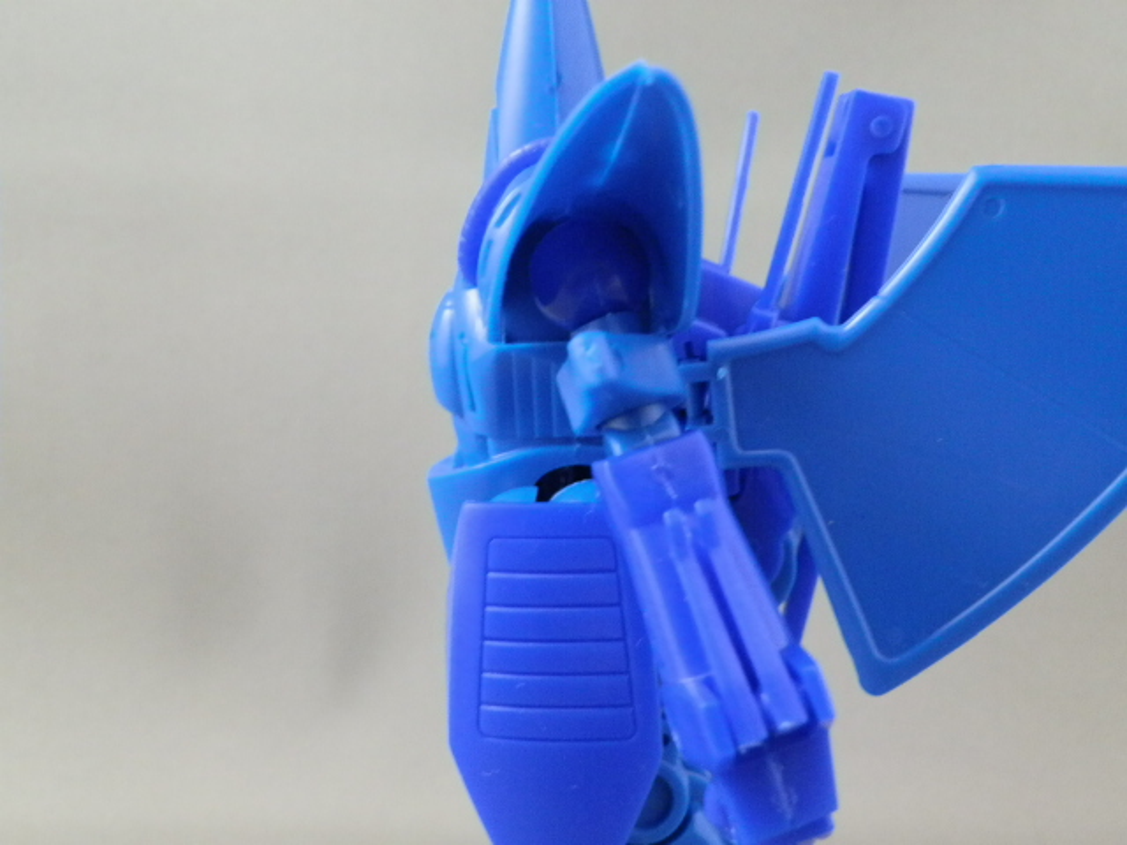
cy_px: 422
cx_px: 564
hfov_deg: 54.0
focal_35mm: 34
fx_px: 1107
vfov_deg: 41.8
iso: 400
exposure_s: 1/8
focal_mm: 6.17
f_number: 3.5
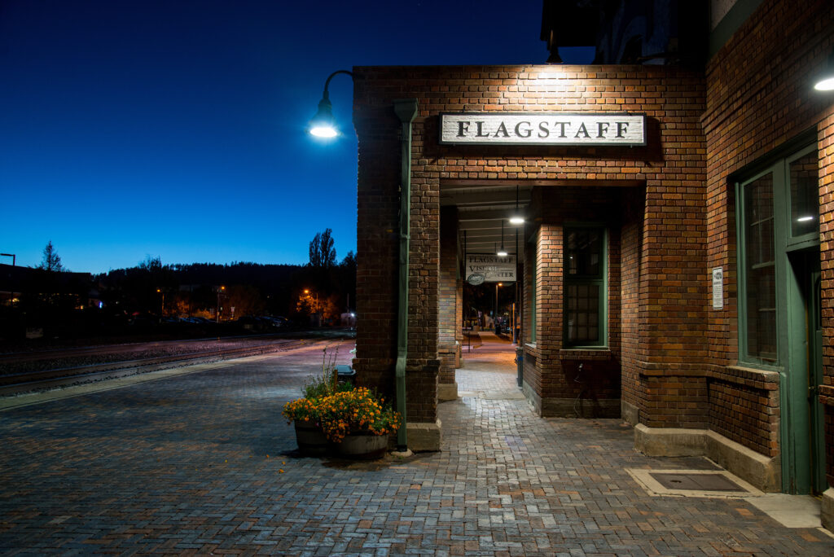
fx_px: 695
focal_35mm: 30
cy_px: 278
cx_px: 417
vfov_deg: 43.7
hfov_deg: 61.9
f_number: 5.6
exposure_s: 1.3
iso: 400
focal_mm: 30
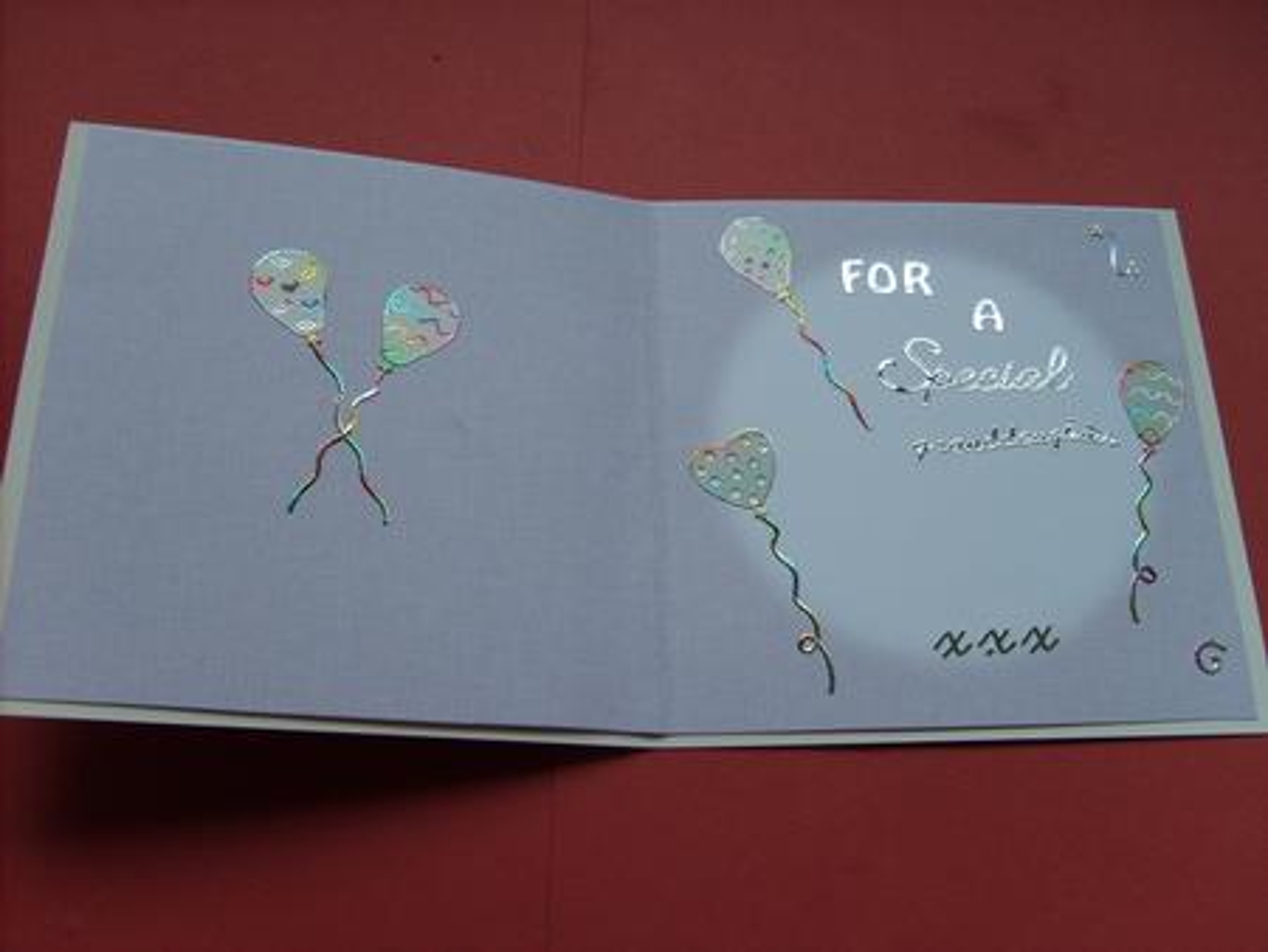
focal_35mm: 35
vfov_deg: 40.7
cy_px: 476
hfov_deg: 52.6
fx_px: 1283
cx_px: 634
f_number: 2.8
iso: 50
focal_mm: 5.8
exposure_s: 1/350
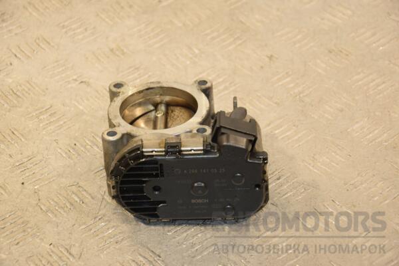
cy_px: 133
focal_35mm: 105
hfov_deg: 19.5
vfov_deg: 13.0
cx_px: 200
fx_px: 1164
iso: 800
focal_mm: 70
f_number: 5.3
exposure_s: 1/125
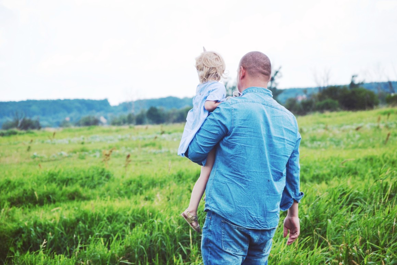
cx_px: 198
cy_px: 132
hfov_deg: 13.0
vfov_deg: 8.7
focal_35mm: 158
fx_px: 1737
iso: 100
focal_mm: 105
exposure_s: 1/160
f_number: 6.3
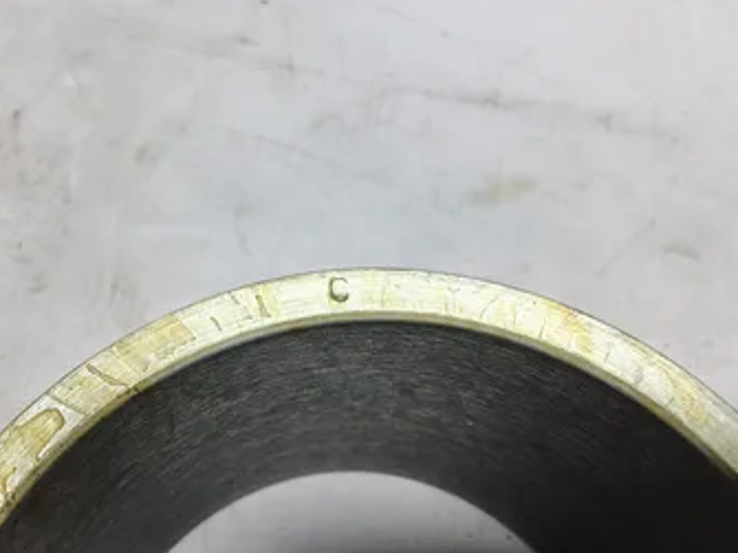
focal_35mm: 37
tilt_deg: -62.1
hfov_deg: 50.1
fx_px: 789
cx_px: 339
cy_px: 269
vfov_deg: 38.6
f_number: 2.4
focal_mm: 3.3
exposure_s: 1/122
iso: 25
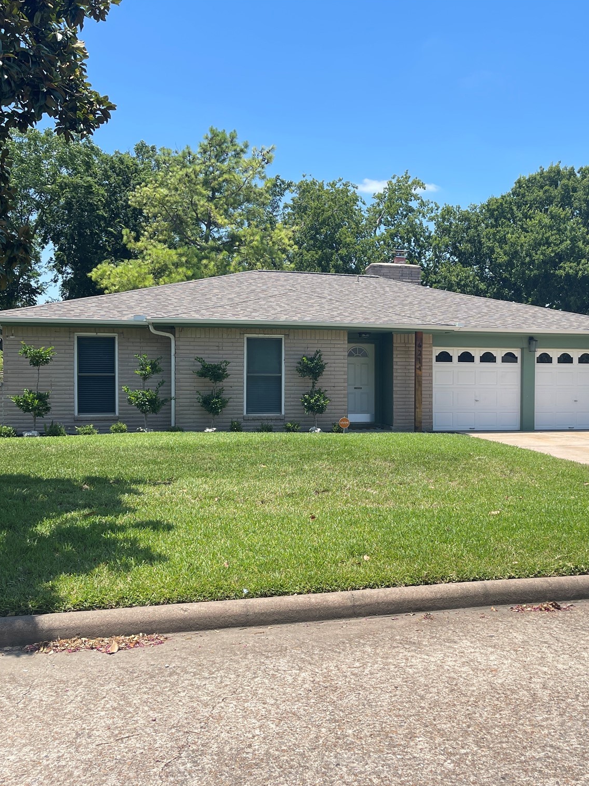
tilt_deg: -1.6
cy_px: 395
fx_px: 772
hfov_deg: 41.2
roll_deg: +0.3
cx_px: 399
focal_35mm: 34
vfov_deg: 54.0
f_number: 1.6
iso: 32
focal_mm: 5.1
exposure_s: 1/2336
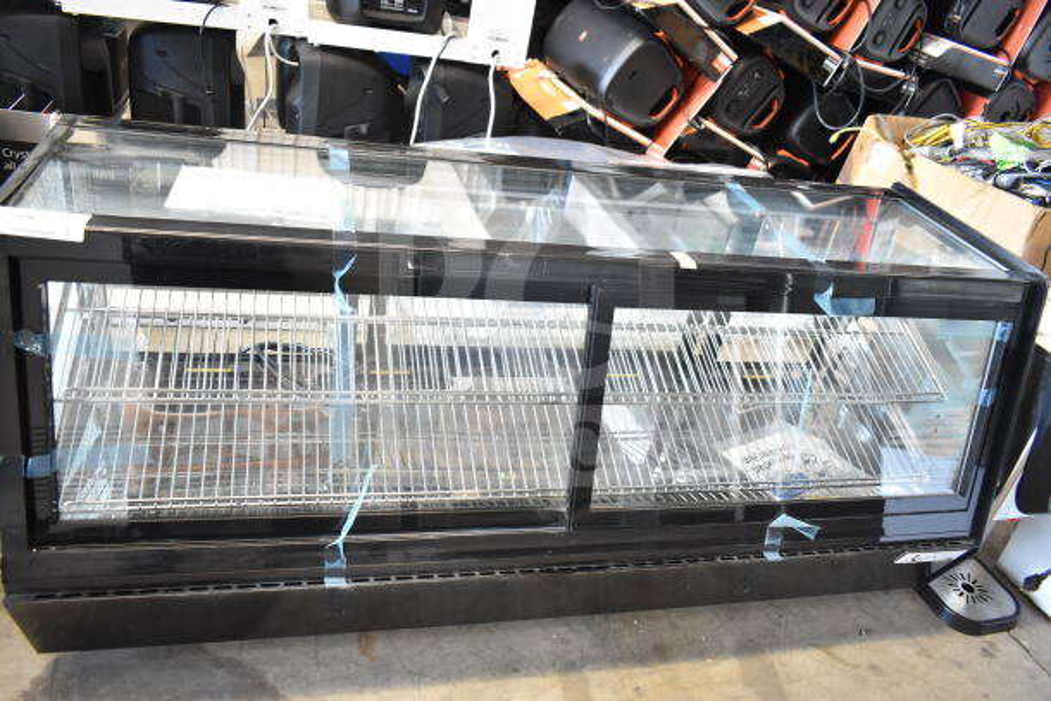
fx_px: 788
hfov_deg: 67.4
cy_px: 350
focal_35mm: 27
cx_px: 526
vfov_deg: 48.0
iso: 1600
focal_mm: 18
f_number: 3.5
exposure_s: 1/40
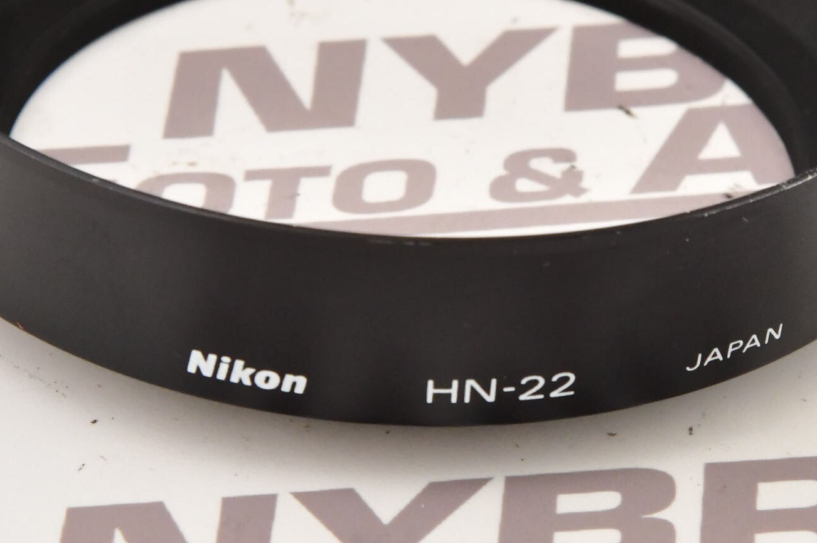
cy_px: 107
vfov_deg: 5.8
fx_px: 5352
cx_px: 439
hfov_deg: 8.7
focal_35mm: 236
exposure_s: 1/160
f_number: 13
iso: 1600
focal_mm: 120
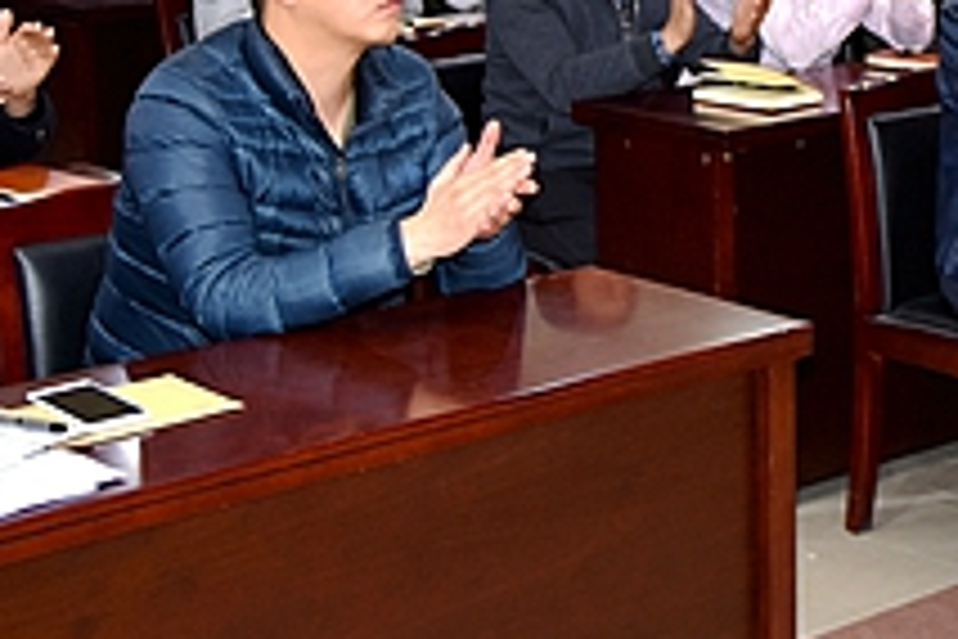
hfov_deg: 21.2
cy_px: -9
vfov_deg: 14.5
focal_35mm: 93
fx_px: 2475
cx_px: 949
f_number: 3
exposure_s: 1/60
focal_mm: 22
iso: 400
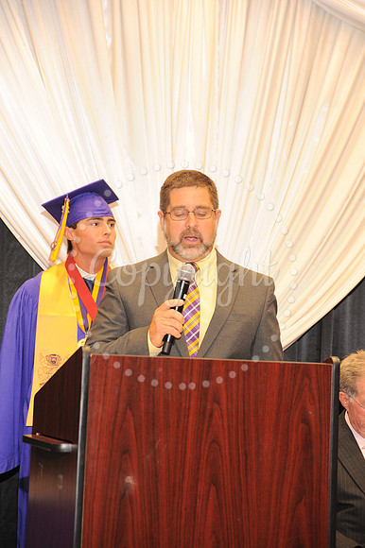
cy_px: 274
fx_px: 1599
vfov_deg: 19.5
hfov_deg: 13.0
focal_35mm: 105
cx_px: 182
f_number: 5.6
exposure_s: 1/60
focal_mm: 105
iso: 1250
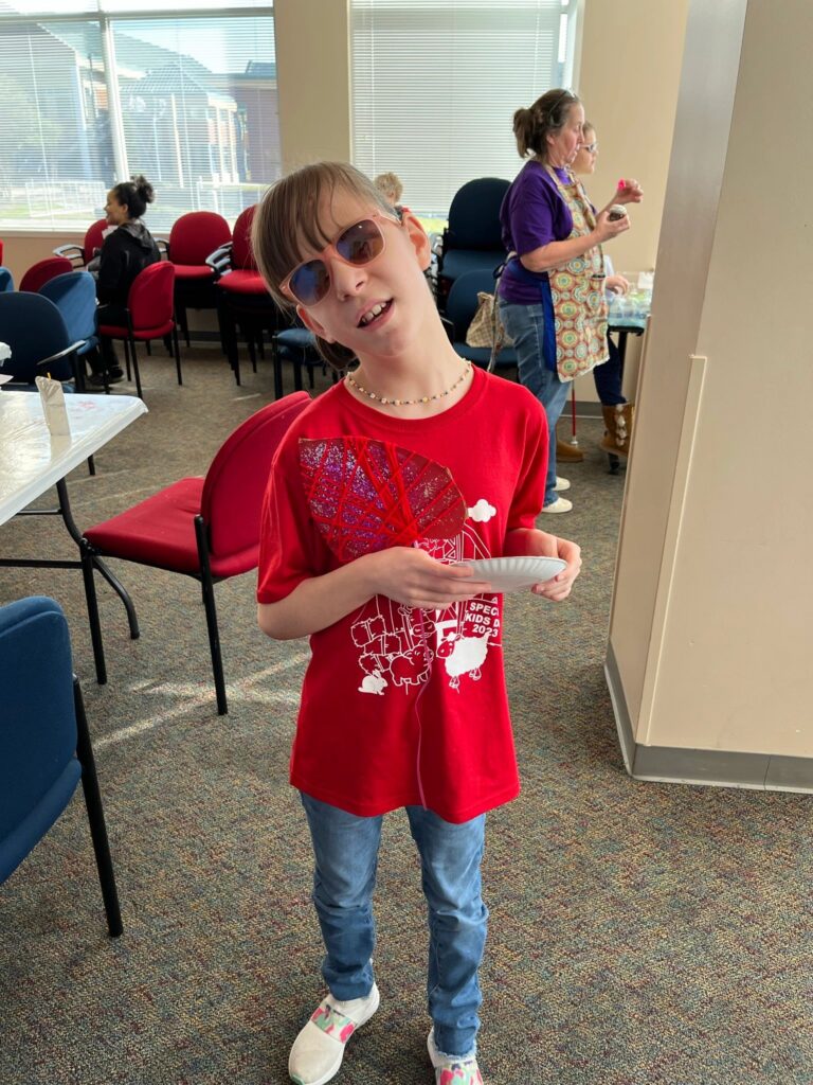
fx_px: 814
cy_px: 542
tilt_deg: -23.7
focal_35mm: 26
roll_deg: -0.2
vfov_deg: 67.3
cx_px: 406
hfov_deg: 53.1
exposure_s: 1/122
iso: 64
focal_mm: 5.1
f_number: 1.6
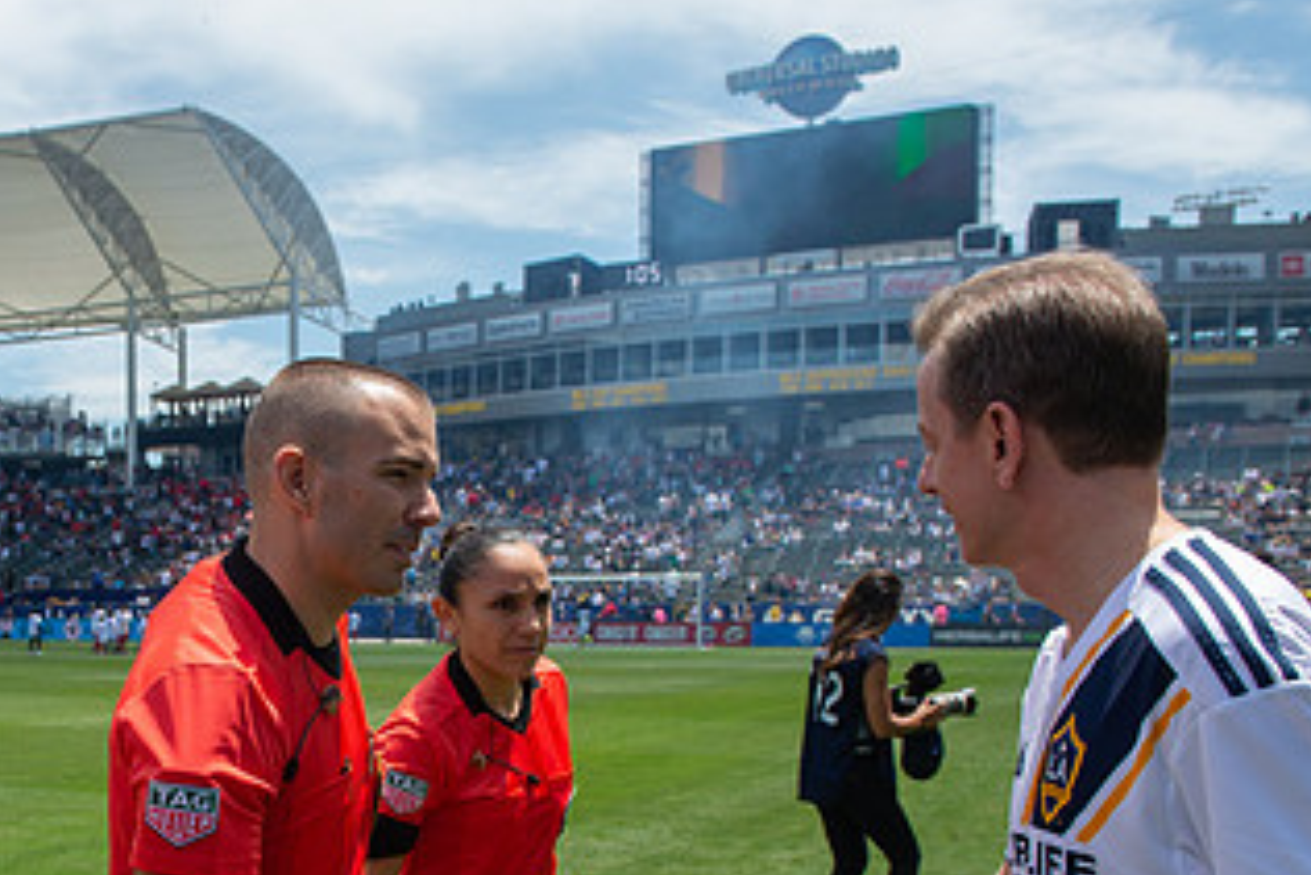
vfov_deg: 29.7
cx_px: 236
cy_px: 728
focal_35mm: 44
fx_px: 1603
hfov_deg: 42.2
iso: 200
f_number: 5.6
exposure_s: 1/1000
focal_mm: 24
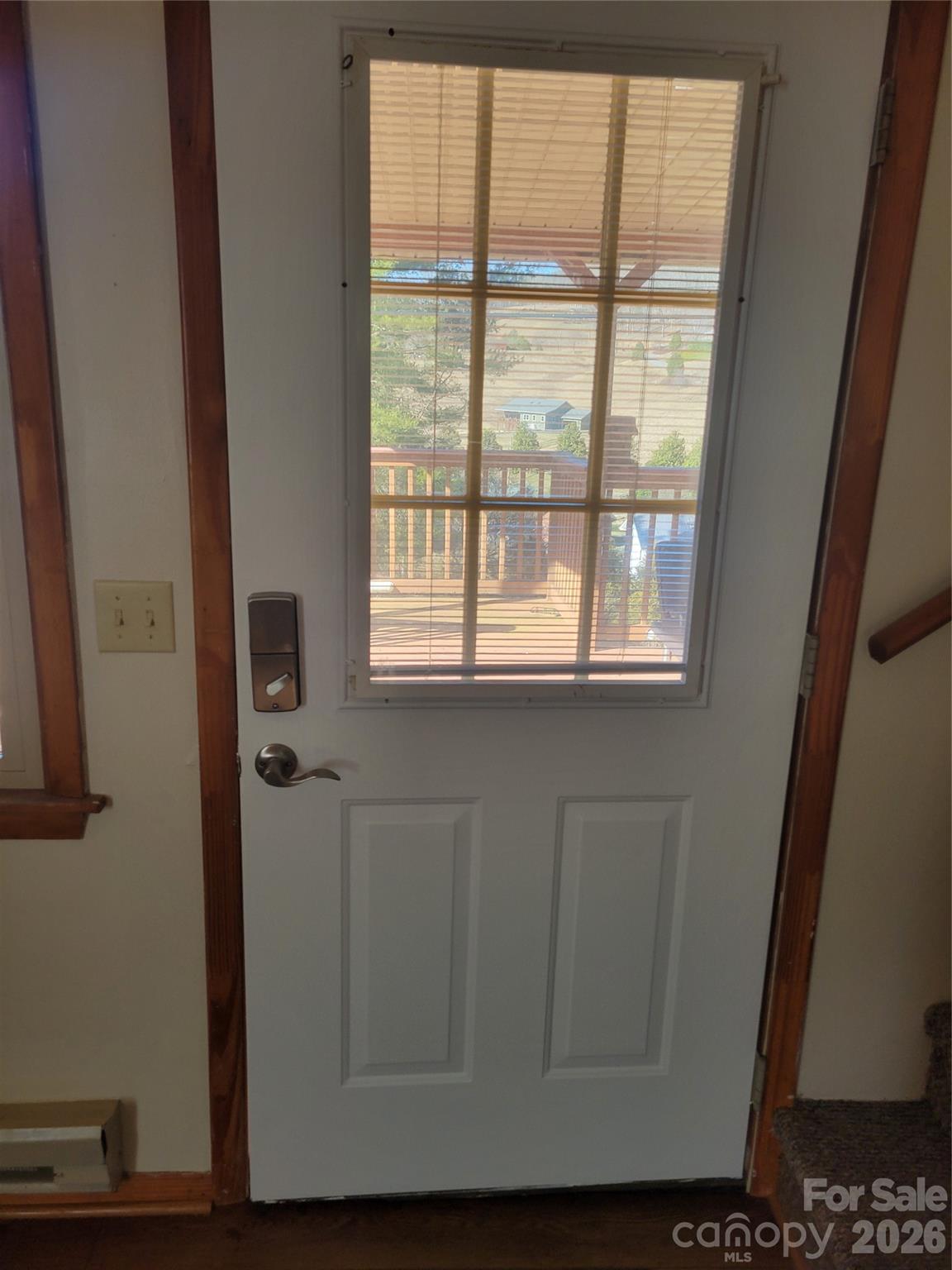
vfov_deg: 67.3
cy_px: 635
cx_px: 476
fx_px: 953
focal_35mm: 26
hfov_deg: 53.1
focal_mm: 5.4
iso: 80
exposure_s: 1/120
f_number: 1.8
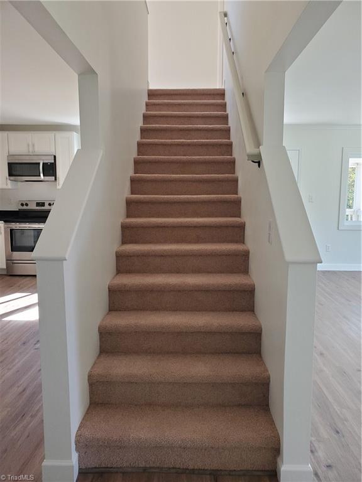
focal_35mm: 26
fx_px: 363
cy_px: 241
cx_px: 181
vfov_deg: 67.3
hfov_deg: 53.1
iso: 320
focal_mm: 4.3
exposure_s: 1/120
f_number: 2.4
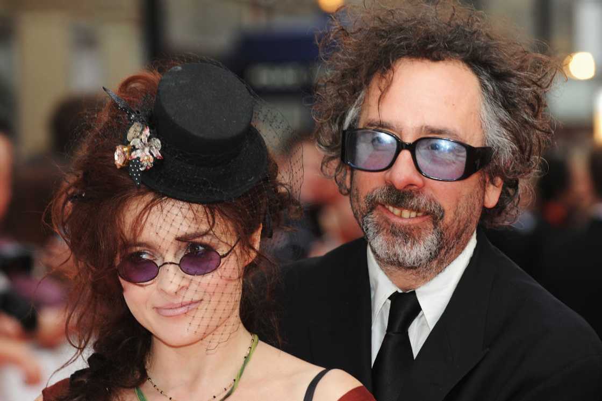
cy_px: 200
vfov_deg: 8.6
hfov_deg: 12.8
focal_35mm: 160
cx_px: 301
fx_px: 2675
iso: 400
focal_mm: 160
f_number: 5
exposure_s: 1/250
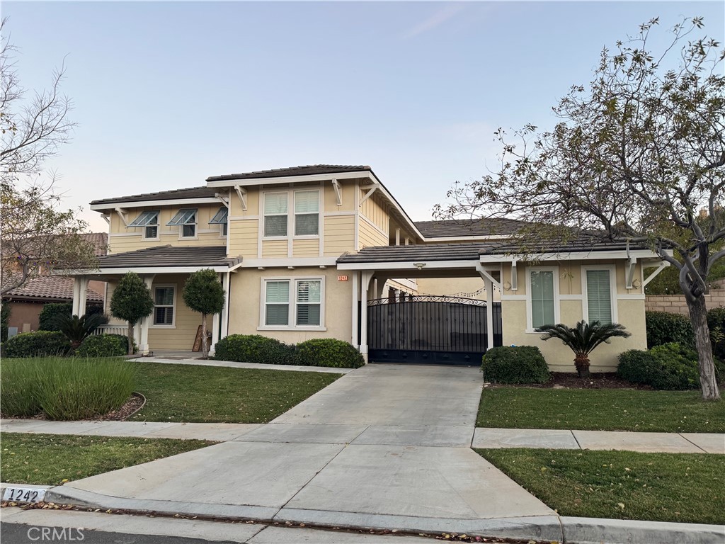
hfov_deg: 71.6
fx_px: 503
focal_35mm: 24
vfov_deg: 56.8
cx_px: 362
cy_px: 272
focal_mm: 6.76
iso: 125
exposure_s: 1/121
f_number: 1.78
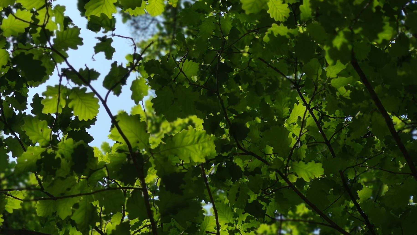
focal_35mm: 124
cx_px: 138
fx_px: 1371
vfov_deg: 9.7
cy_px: 36
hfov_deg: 17.2
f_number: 4
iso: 50
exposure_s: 1/738
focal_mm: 7.48
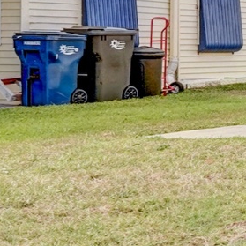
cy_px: 31
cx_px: 944
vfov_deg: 14.2
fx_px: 981
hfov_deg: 8.5
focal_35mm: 122
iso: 400
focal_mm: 16
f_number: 8
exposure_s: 1/1000
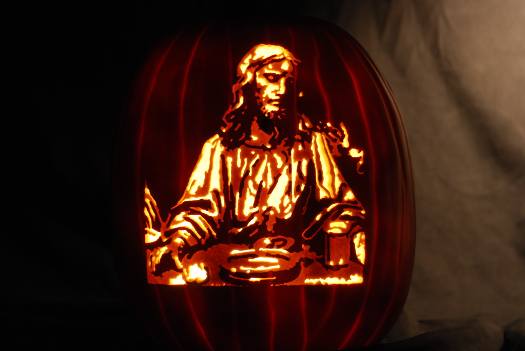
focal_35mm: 99
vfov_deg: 13.9
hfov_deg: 20.6
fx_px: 1446
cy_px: 176
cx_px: 262
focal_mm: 66
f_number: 4.5
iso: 400
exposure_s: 1/20
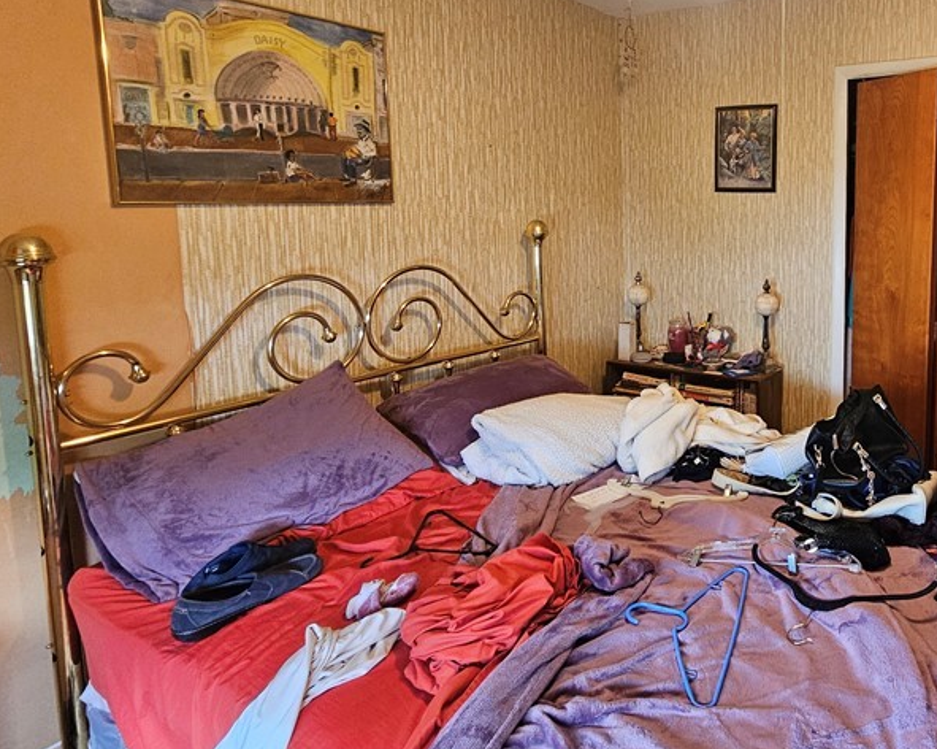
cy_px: 270
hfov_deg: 68.2
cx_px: 745
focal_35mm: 22
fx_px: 610
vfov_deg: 62.0
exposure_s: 1/40
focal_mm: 2.2
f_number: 2.2
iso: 320
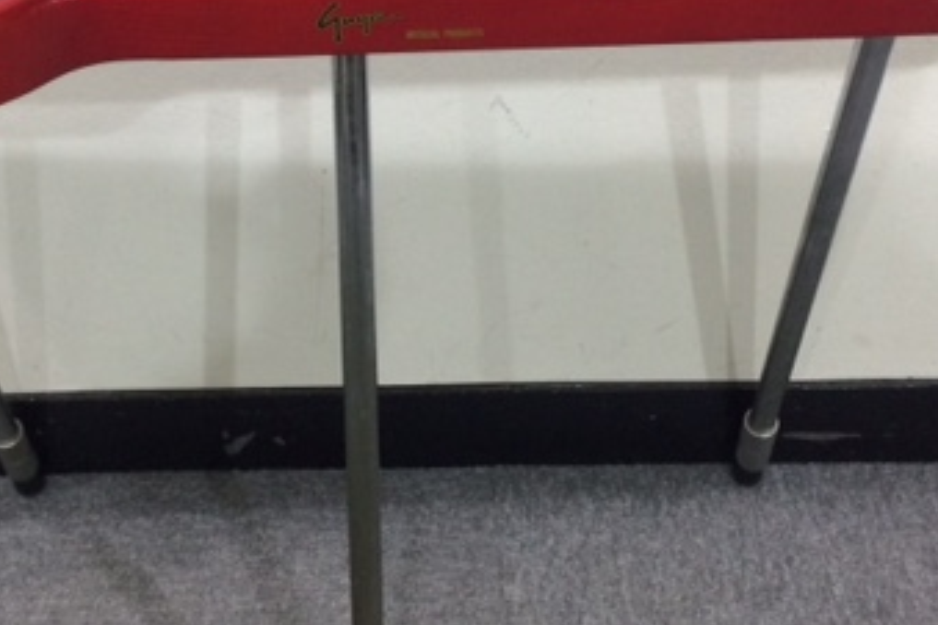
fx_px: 1485
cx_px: 396
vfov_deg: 23.5
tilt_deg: -40.3
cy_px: 144
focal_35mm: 57
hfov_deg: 35.0
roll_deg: +2.5
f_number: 2.2
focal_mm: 4.15
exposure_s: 1/30
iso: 125
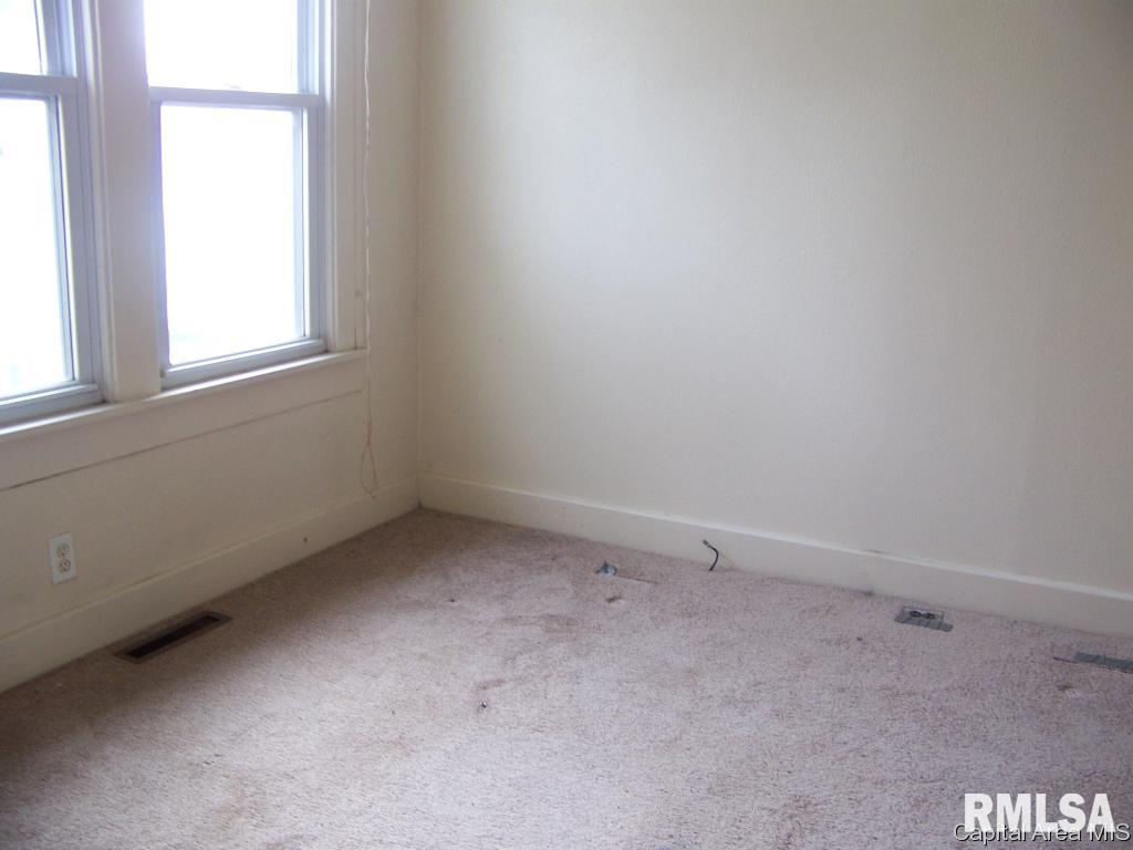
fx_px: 1178
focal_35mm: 36
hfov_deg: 51.4
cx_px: 566
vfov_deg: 39.7
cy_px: 425
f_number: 2.8
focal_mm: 5.85
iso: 100
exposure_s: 1/30
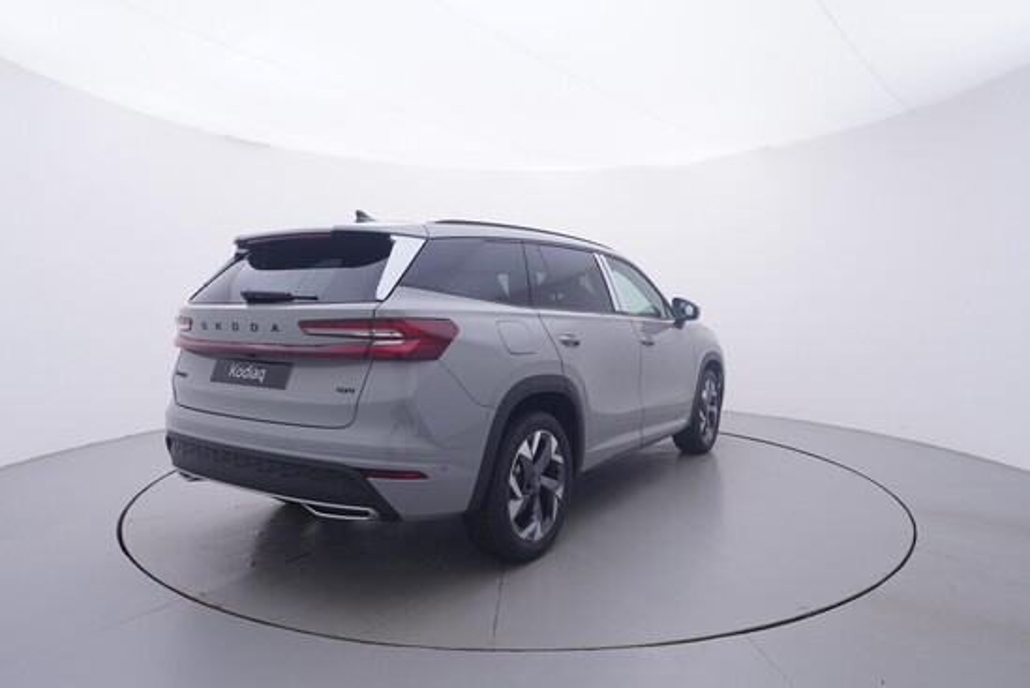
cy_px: 344
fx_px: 644
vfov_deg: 56.2
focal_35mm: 22
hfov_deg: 77.3
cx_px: 515
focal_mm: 15
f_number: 5
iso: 200
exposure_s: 1/80
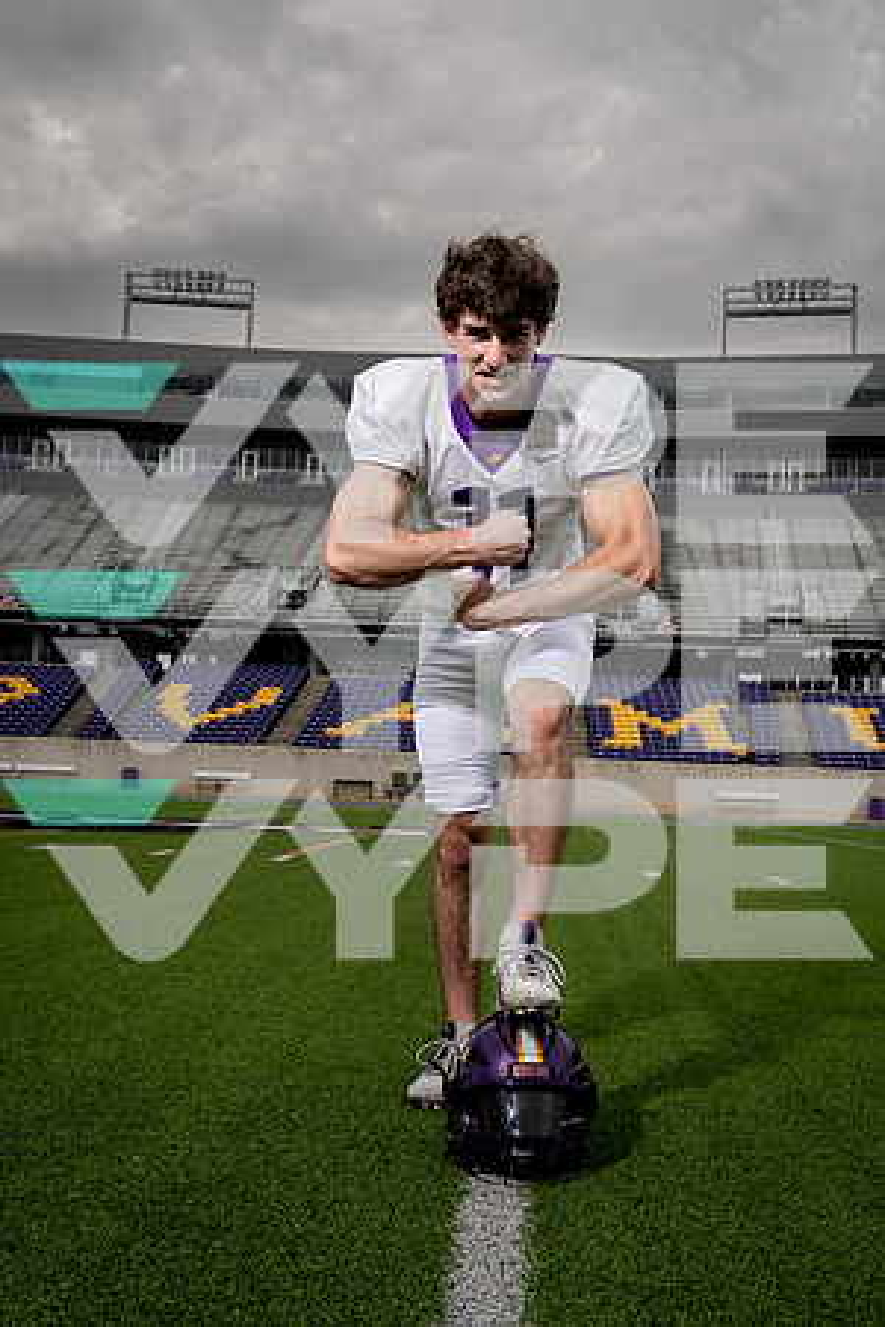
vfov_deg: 51.9
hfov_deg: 35.9
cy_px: 664
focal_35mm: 37
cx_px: 442
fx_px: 1364
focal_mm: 37
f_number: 8
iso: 100
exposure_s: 1/250
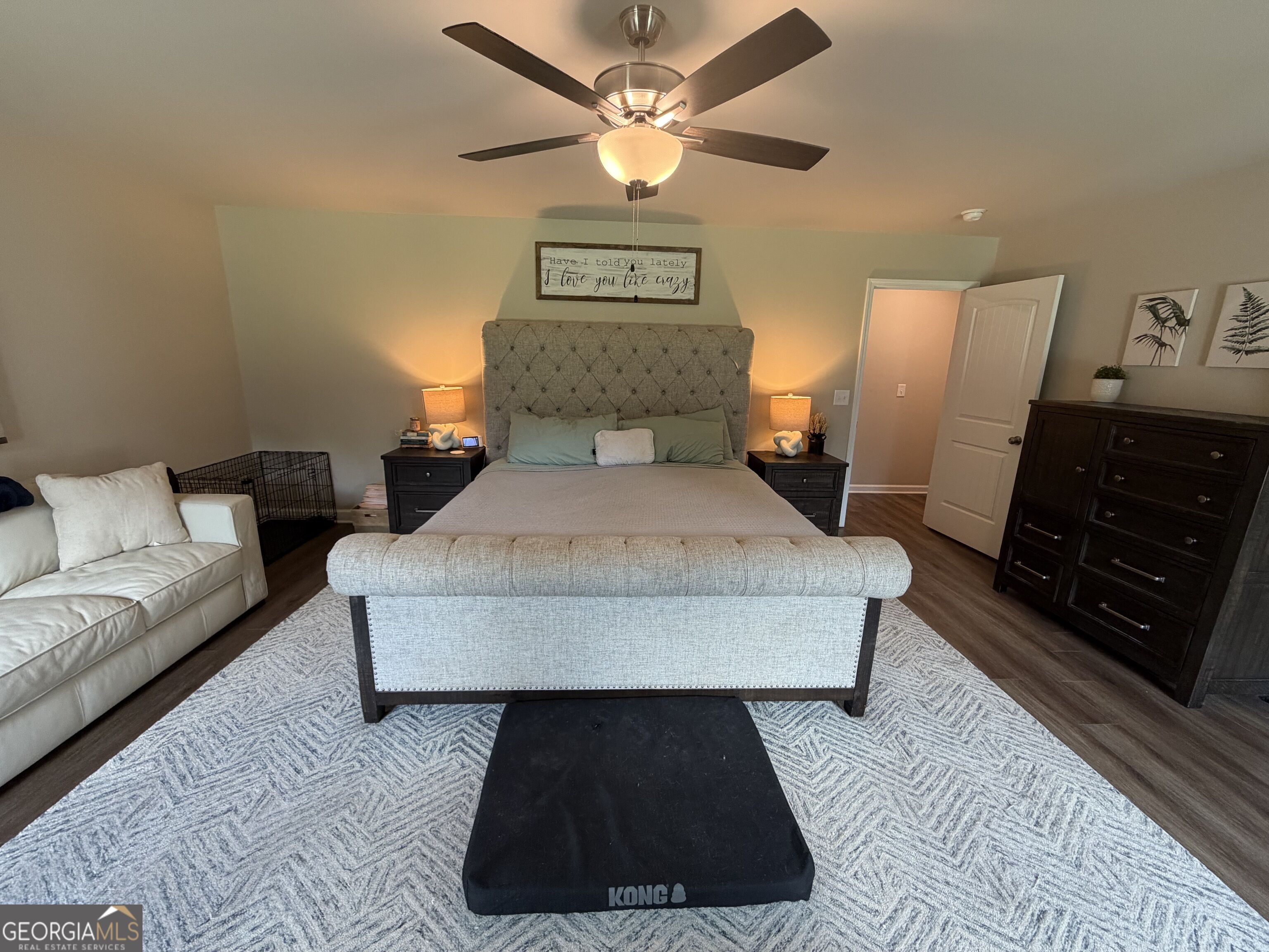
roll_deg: -1.5
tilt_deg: -13.4
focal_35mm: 14
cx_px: 634
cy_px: 476
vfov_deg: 85.7
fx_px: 513
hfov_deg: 102.1
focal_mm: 2.22
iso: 250
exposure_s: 1/60
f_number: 2.2
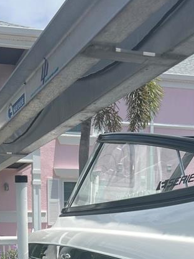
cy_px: 331
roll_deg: +0.4
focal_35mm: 75
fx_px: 560
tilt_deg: -8.9
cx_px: 72
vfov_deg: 23.2
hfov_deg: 19.6
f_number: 1.5
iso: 50
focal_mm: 5.7
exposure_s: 1/3460
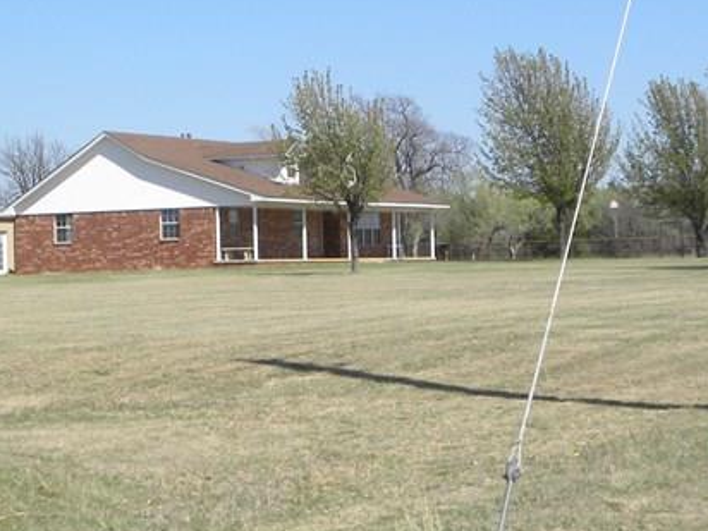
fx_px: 2086
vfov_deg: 14.5
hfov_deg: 19.2
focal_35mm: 102
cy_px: 235
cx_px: 258
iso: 64
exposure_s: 1/271
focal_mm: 7.3
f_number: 5.6
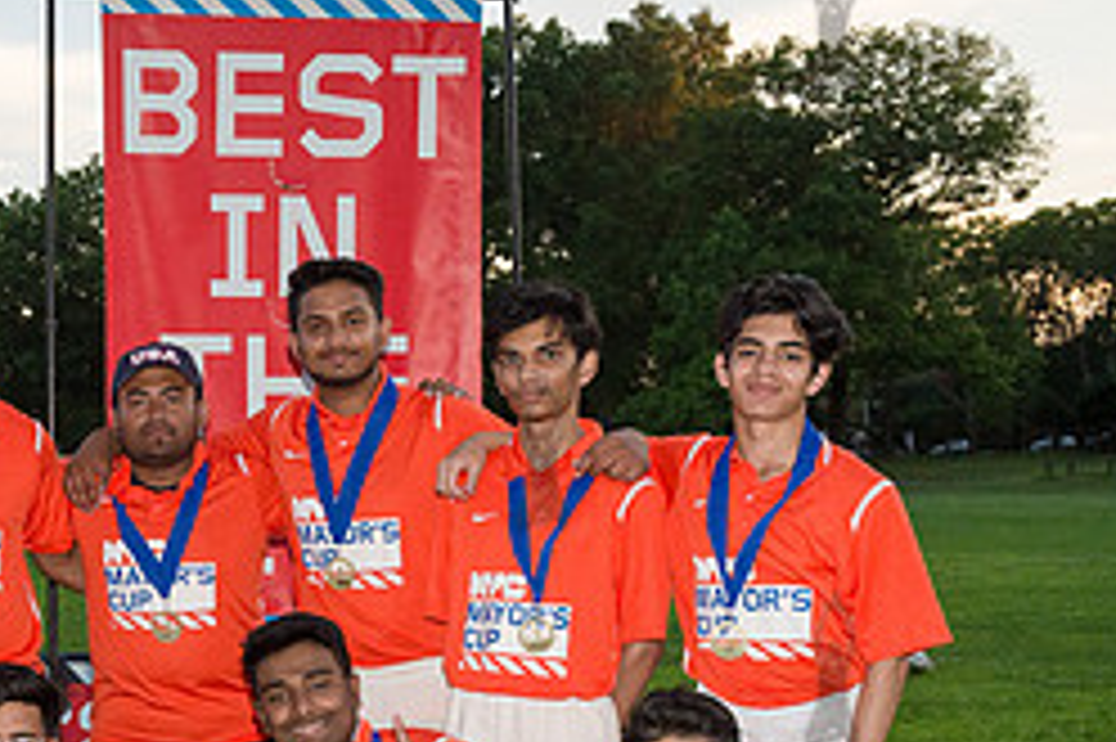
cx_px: -40
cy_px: 668
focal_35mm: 75
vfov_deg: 17.9
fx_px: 2323
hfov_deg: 25.5
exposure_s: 1/1000
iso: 1600
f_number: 5
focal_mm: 31
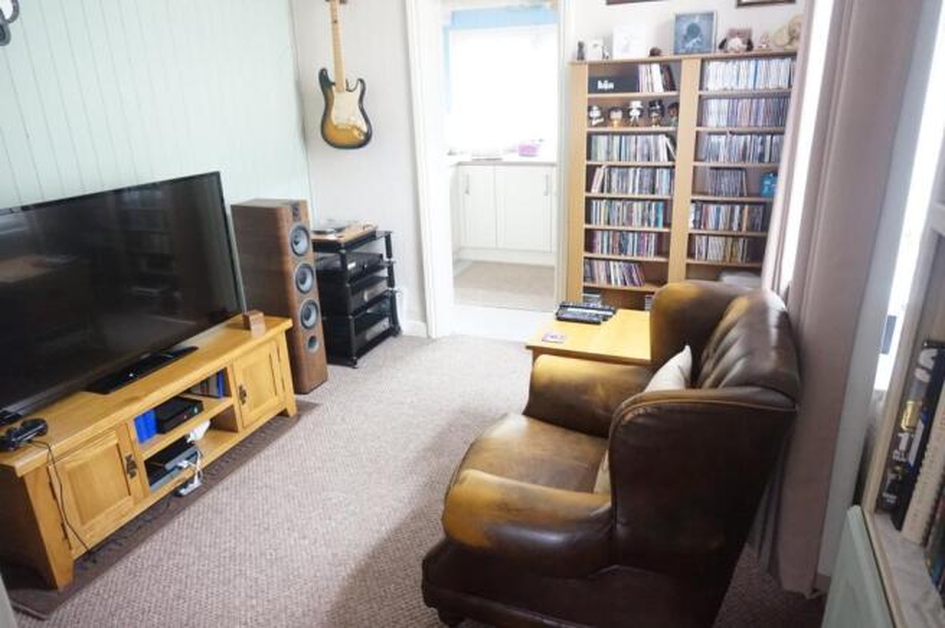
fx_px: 629
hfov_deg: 73.8
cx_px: 472
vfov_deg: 53.0
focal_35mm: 24
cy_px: 314
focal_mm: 16
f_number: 3.5
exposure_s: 1/60
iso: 3200
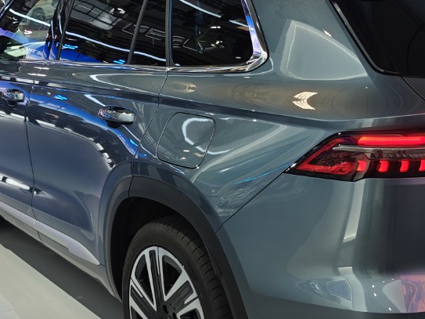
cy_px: 199
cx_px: 228
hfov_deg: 31.7
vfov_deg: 24.0
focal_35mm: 61
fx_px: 749
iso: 200
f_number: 1.6
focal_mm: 6.06
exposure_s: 1/88
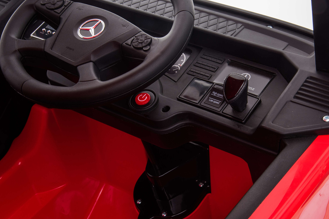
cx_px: 183
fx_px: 612
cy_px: 129
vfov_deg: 20.3
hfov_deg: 30.0
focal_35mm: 67
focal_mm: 52
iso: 250
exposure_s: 1/160
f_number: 20
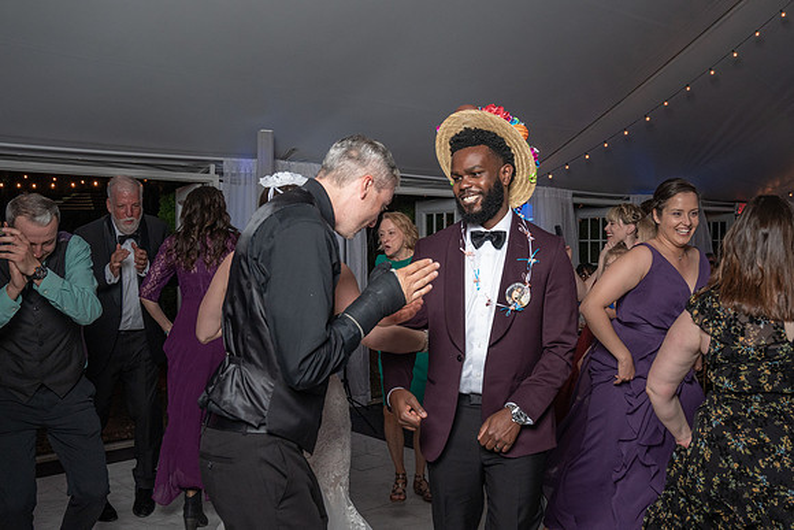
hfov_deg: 53.7
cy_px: 251
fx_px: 781
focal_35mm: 35
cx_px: 447
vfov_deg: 37.5
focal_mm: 30
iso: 1600
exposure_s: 1/200
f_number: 5.6
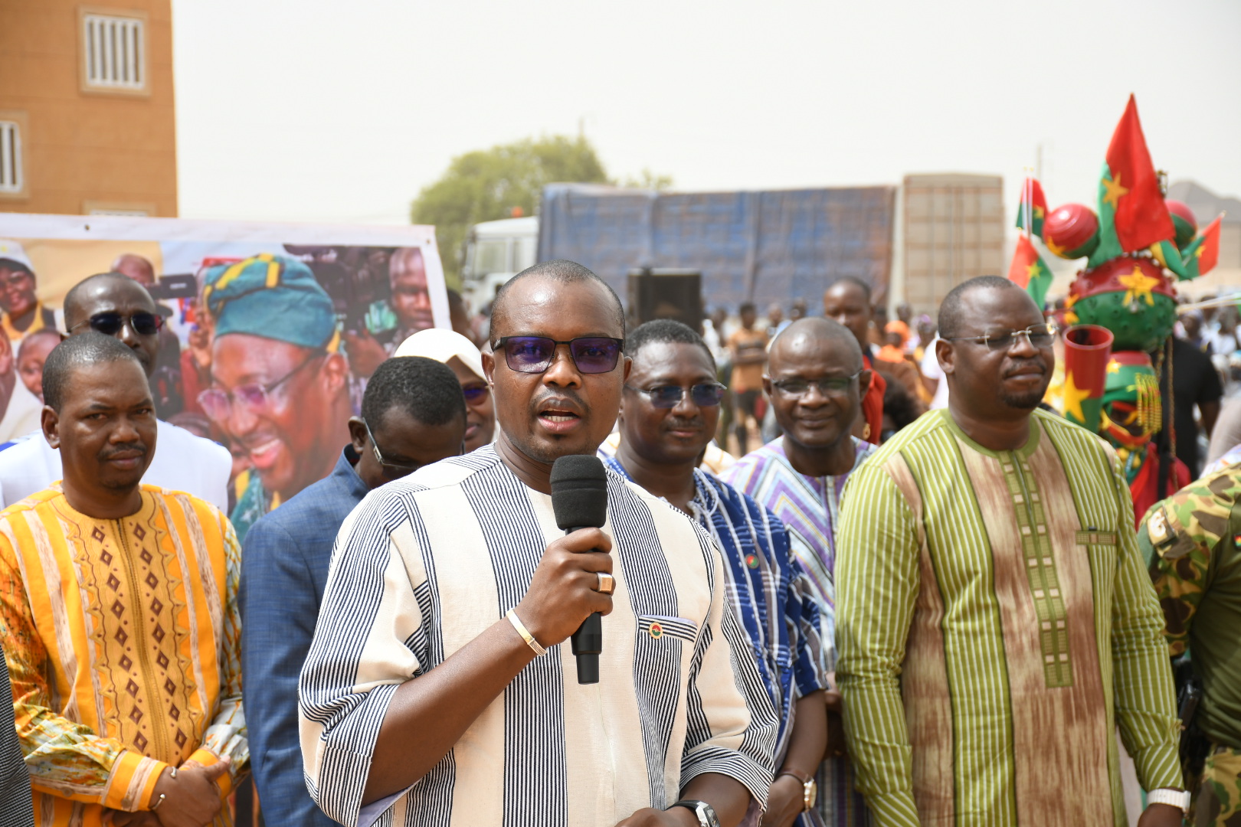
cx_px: 620
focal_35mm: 99
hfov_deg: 20.6
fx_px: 3412
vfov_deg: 13.8
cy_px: 414
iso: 200
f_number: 6.3
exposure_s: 1/500
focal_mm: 66
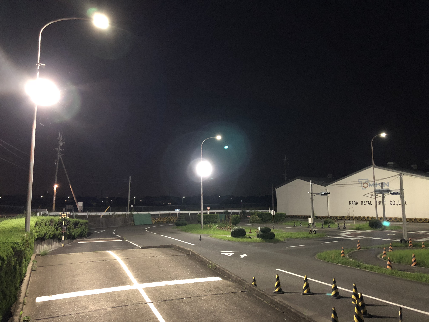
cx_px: 214
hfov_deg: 61.7
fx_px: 359
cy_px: 161
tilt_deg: +8.5
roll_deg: -0.2
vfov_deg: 48.2
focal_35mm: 29
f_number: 1.8
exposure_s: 1/4
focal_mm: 3.99
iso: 125
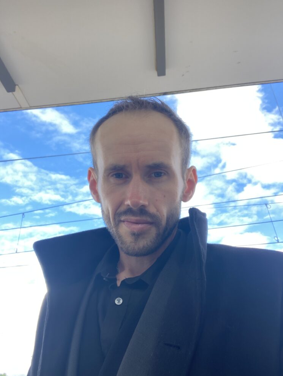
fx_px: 359
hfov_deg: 43.0
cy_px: 193
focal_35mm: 33
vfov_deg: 55.3
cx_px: 140
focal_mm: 2.87
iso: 25
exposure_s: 1/121
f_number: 2.2
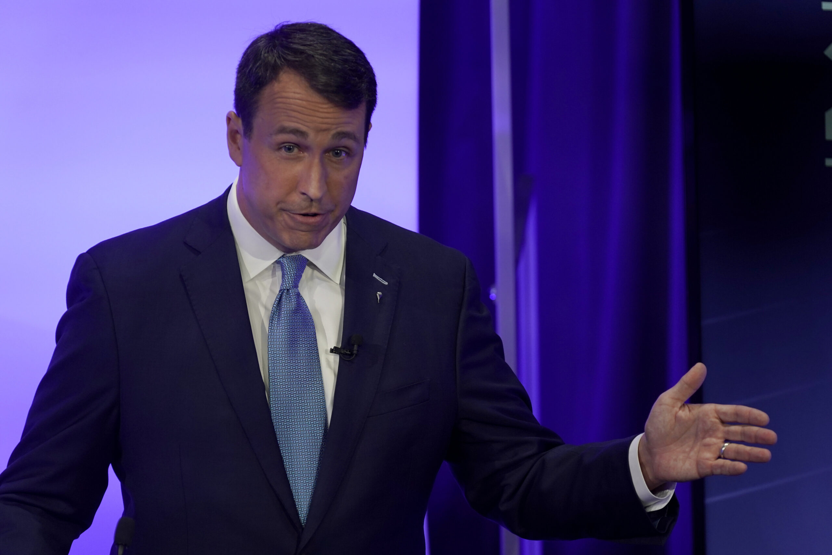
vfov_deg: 4.9
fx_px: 6471
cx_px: 416
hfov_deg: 7.4
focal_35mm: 280
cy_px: 278
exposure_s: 1/500
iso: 1600
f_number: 4
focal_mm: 280
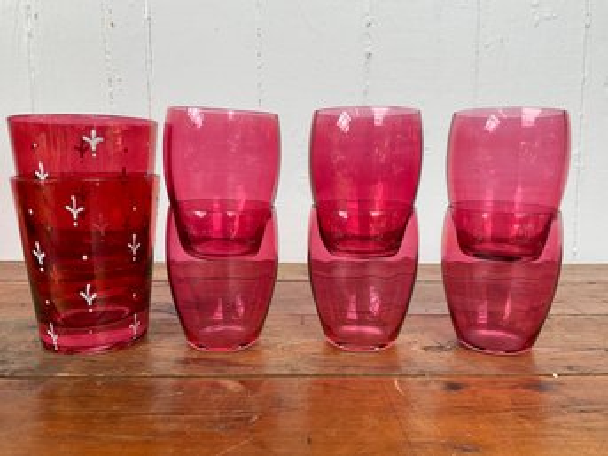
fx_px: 509
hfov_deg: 61.7
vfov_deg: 48.2
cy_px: 228
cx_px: 304
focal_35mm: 29
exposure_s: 1/122
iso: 32
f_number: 1.8
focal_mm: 3
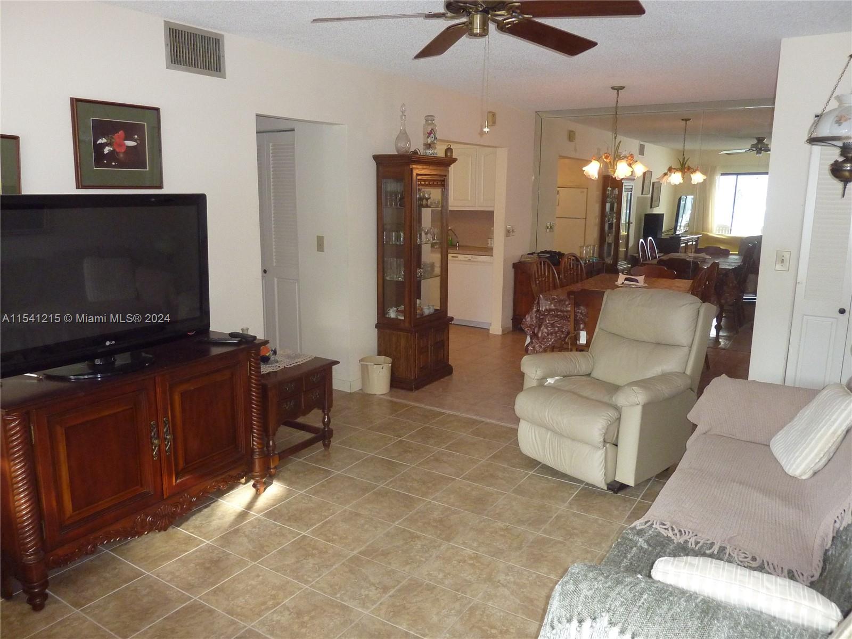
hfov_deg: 69.4
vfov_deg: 54.9
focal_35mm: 25
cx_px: 426
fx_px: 615
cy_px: 320
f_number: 3.3
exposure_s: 1/30
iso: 320
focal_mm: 4.1
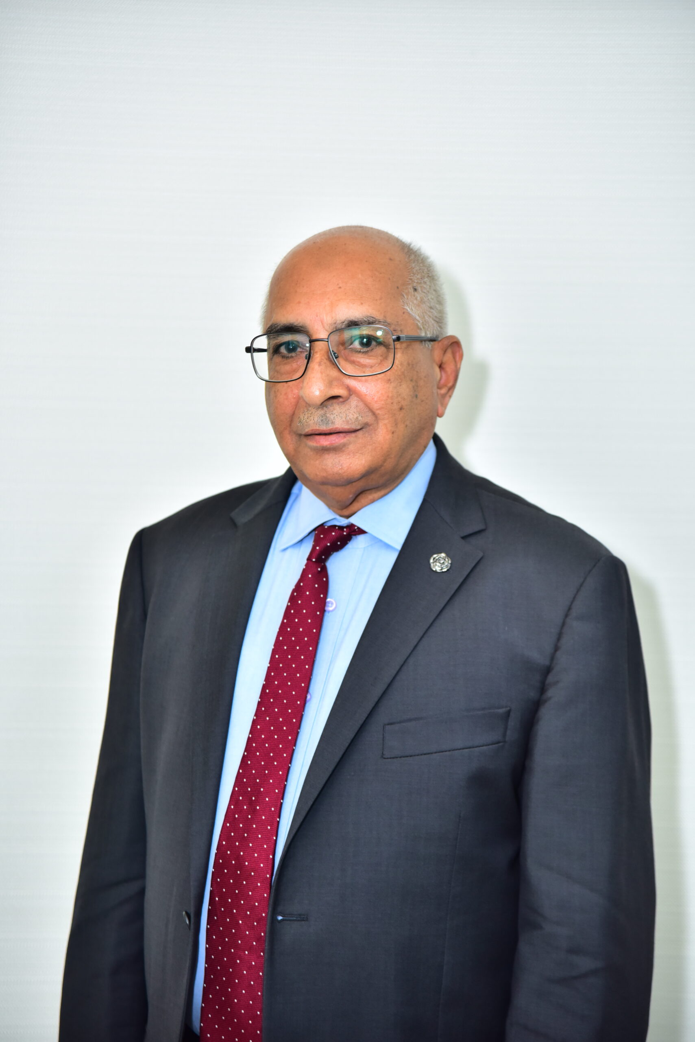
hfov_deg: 13.1
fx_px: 3038
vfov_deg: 19.4
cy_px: 521
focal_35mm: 105
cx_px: 348
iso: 1000
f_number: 4
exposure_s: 1/125
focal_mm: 105
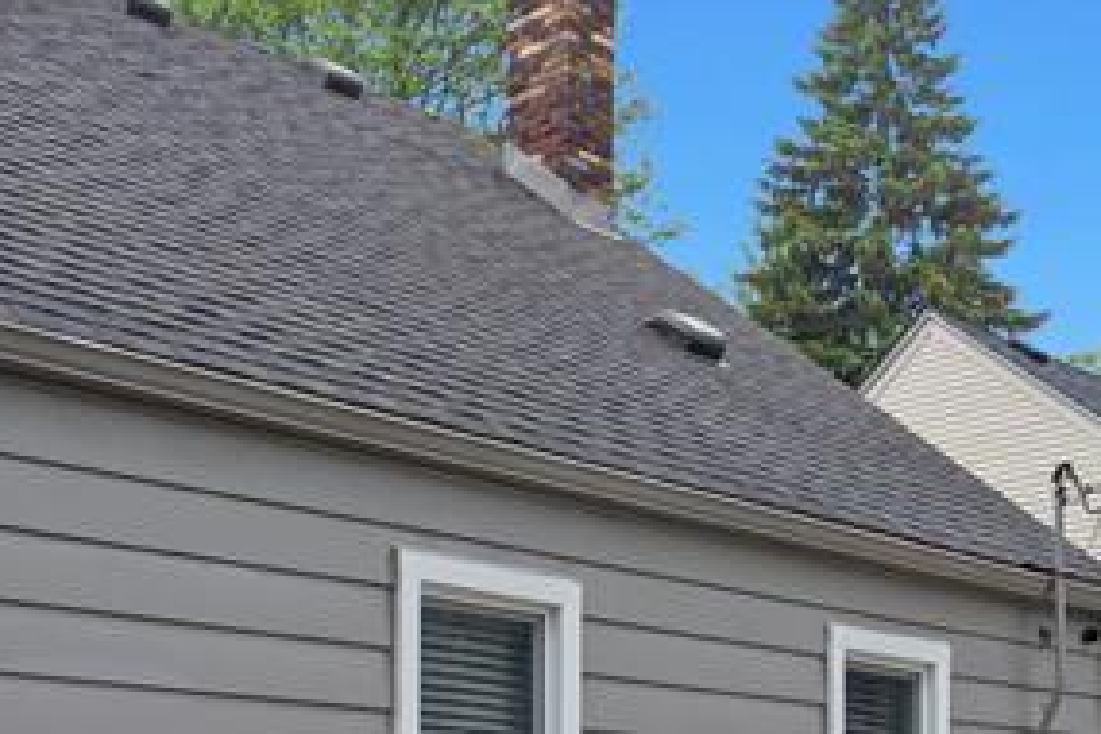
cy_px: 817
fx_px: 1865
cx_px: 576
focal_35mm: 61
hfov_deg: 32.9
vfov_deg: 21.1
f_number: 5.6
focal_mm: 17
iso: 400
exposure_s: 1/320
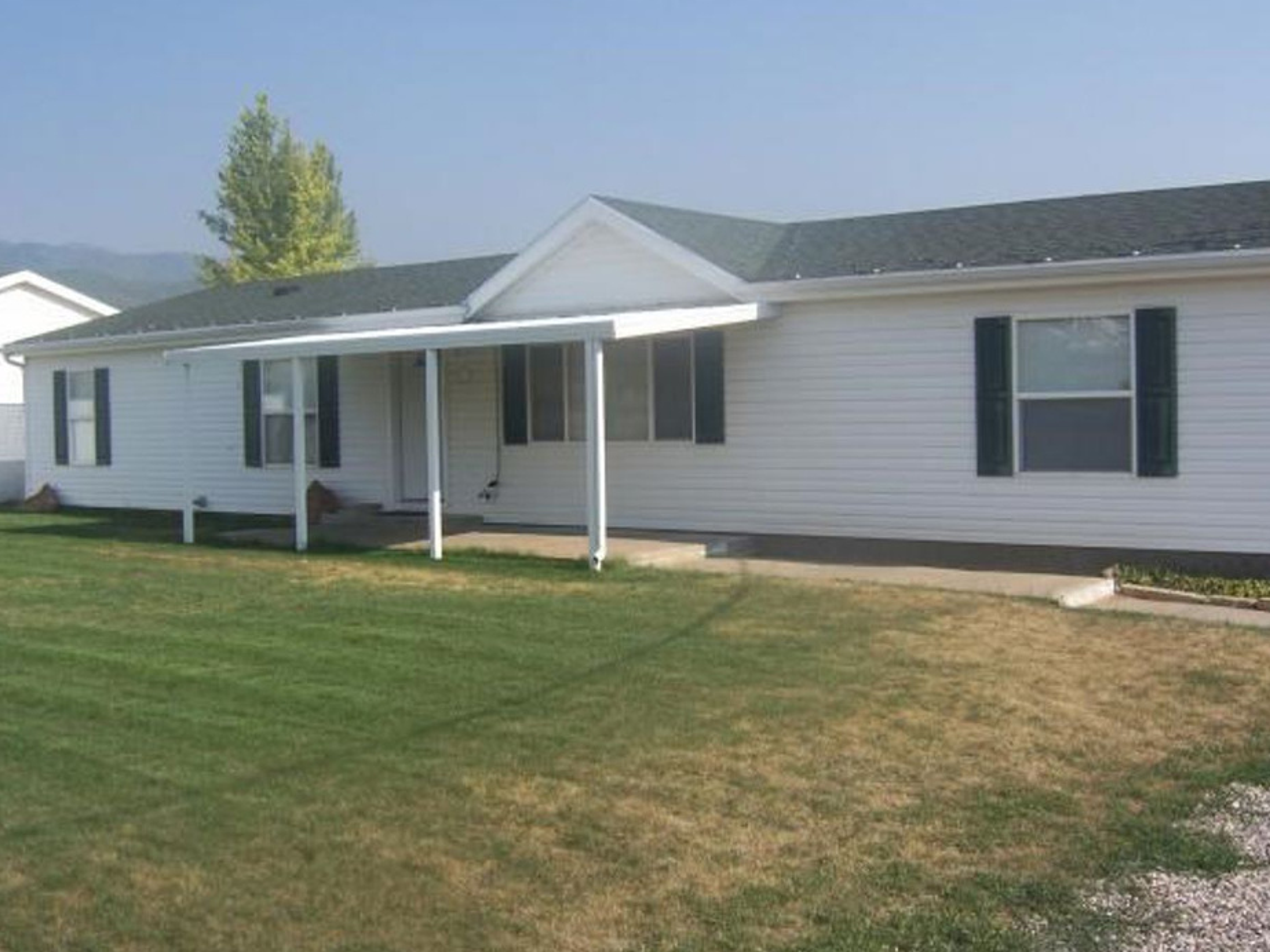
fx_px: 1467
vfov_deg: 35.9
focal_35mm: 40
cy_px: 437
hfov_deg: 46.8
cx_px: 660
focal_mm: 6.2
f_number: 4.5
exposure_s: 1/500
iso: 80
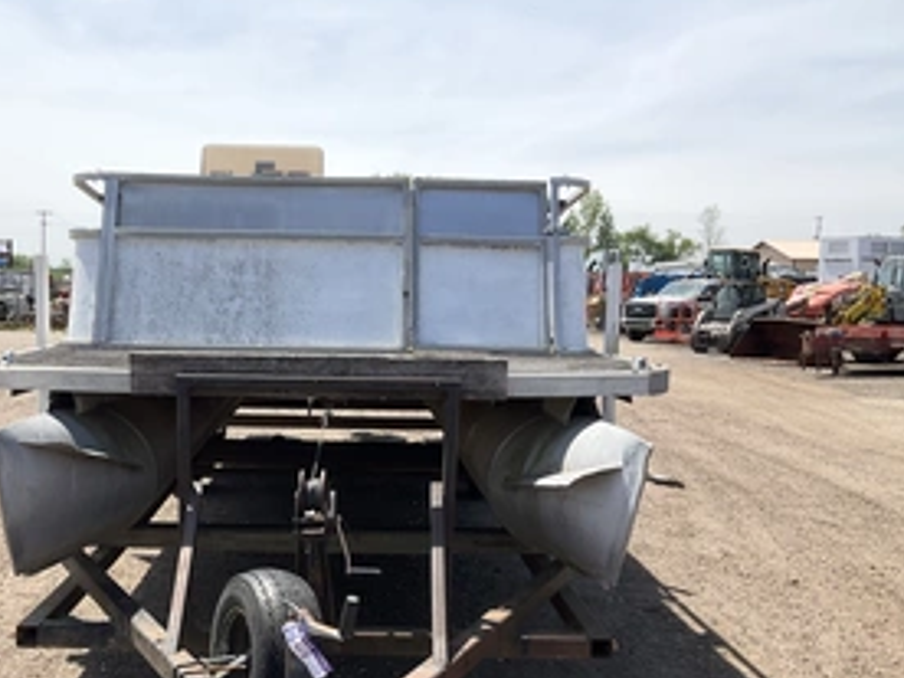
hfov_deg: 44.4
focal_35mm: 42
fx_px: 1097
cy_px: 442
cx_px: 341
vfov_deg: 34.1
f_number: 1.8
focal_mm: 3
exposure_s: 1/1626
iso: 25
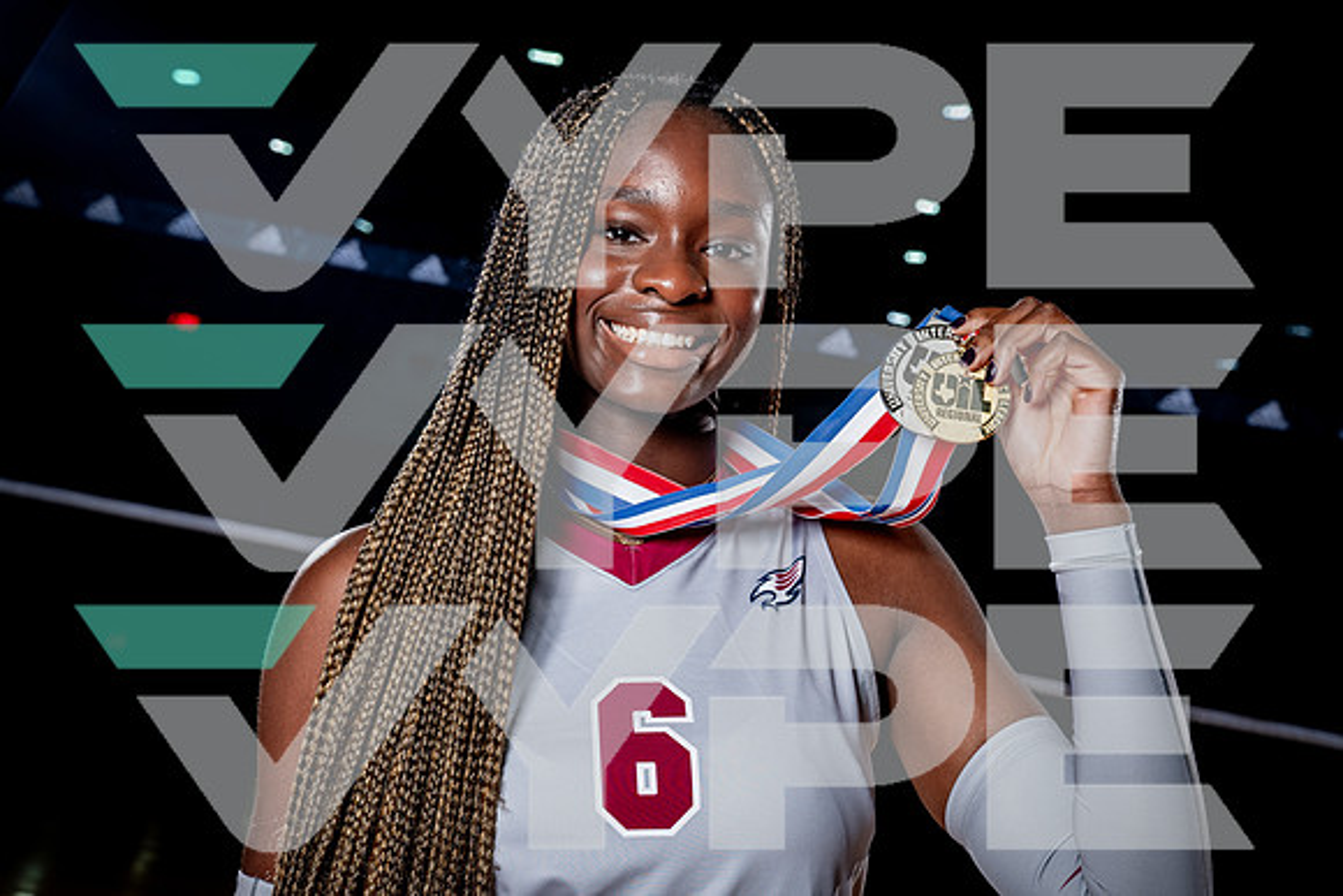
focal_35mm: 61
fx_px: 2291
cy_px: 448
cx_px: 672
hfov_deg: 32.7
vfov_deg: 22.1
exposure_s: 1/250
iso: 250
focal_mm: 59
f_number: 8
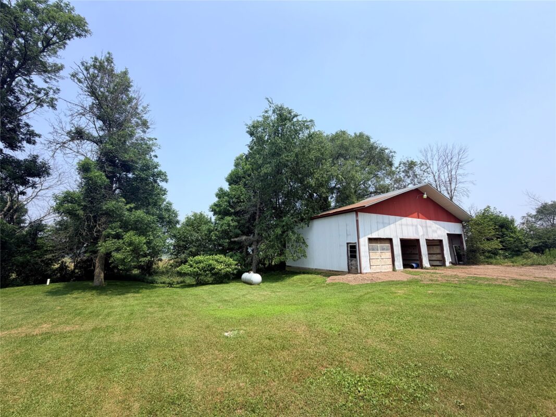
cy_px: 208
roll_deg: +0.5
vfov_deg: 85.7
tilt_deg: +11.8
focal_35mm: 14
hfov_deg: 102.1
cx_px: 278
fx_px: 225
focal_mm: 2.22
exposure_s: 1/770
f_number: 2.2
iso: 25
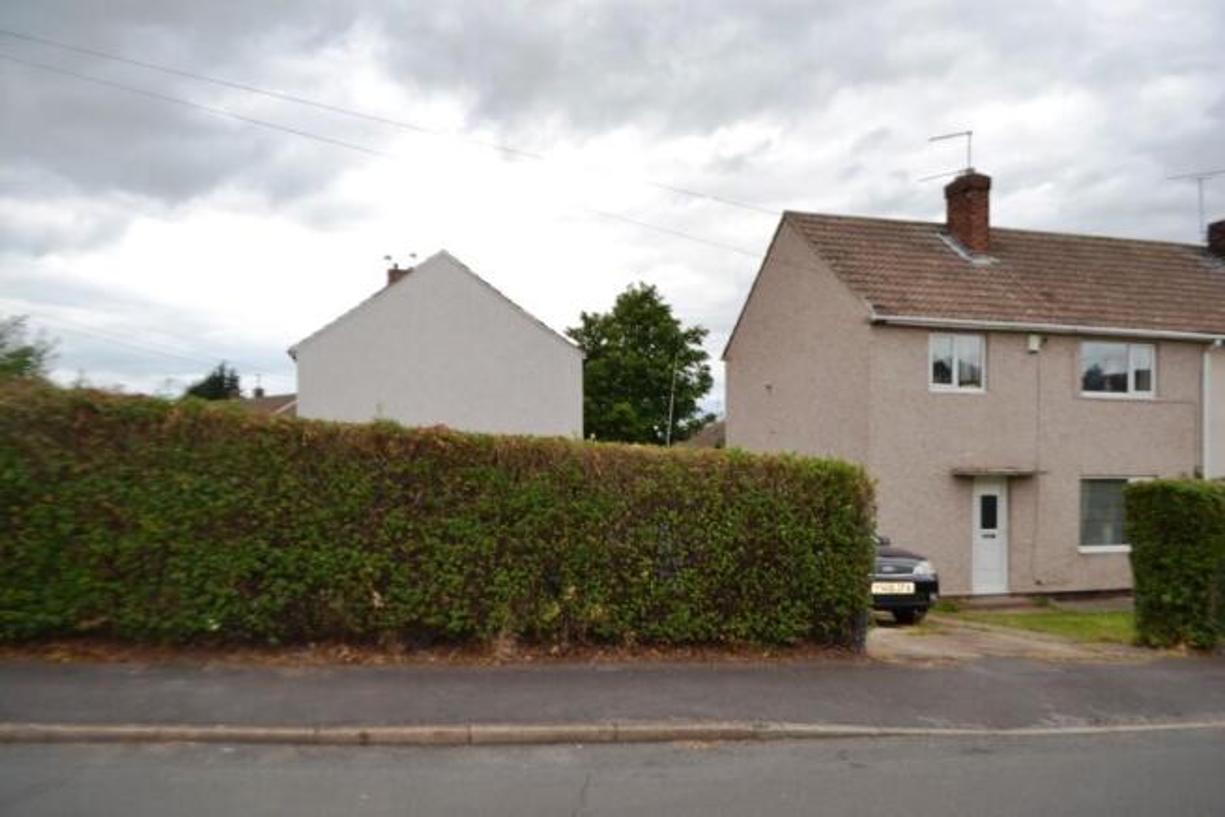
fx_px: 919
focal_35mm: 27
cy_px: 408
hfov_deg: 67.4
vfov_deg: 48.0
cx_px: 612
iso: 100
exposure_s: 1/200
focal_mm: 18
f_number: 4.5
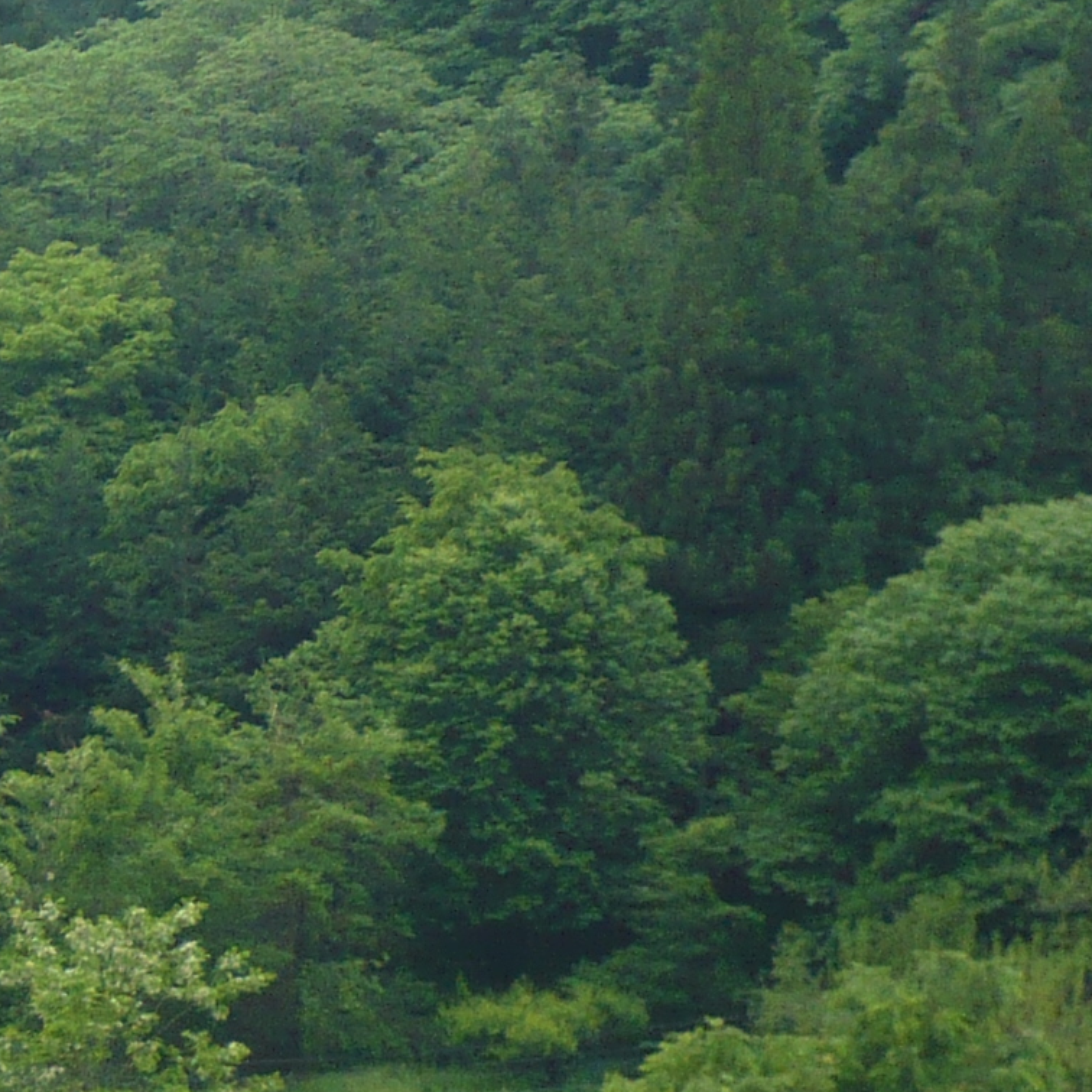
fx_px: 6924
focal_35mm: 194
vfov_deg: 9.0
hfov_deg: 8.5
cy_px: 189
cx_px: -1125
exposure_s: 1/200
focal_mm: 8.9
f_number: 4
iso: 100
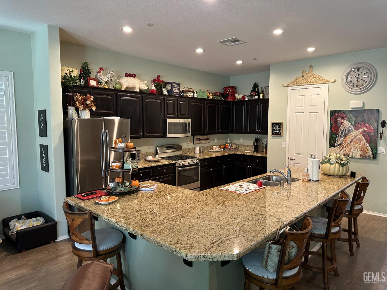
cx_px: 194
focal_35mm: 24
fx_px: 268
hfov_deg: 71.6
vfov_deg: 56.8
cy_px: 145
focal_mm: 6.86
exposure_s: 1/60
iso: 320
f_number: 1.78
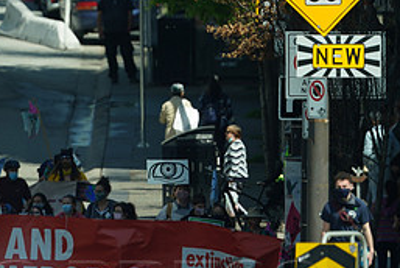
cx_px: -44
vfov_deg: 0.7
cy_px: 272
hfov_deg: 1.1
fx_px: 21057
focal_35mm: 1893
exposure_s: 1/320
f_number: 6.3
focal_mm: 840
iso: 100
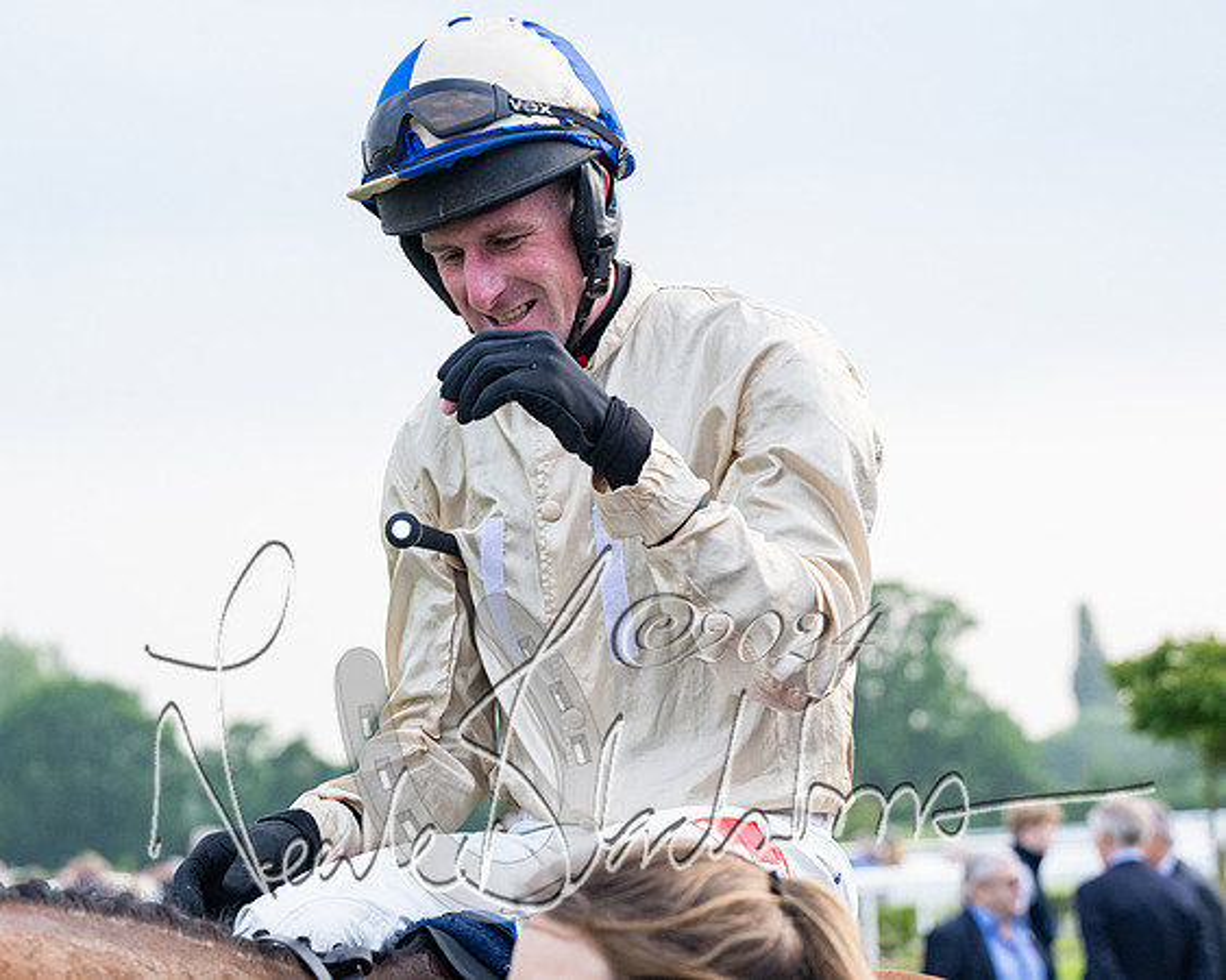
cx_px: 538
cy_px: 789
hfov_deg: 14.8
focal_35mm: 130
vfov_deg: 11.8
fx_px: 4731
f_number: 4
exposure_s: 1/1000
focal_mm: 70
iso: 800
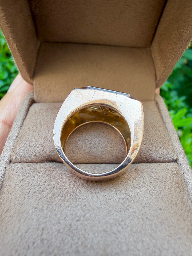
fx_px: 177
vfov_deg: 71.6
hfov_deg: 56.8
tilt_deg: -45.0
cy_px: 128
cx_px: 96
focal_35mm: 24
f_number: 2.2
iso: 50
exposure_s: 1/121
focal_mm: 2.22
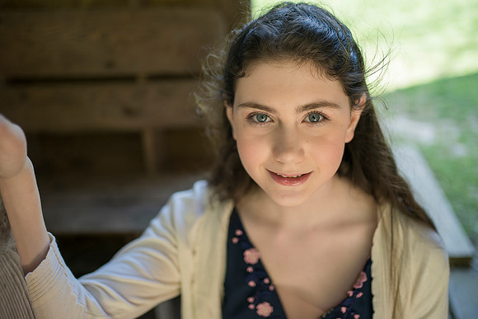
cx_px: 239
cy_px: 160
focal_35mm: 35
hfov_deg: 54.4
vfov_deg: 37.9
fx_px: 465
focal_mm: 35
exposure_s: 1/250
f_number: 1.8
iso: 100
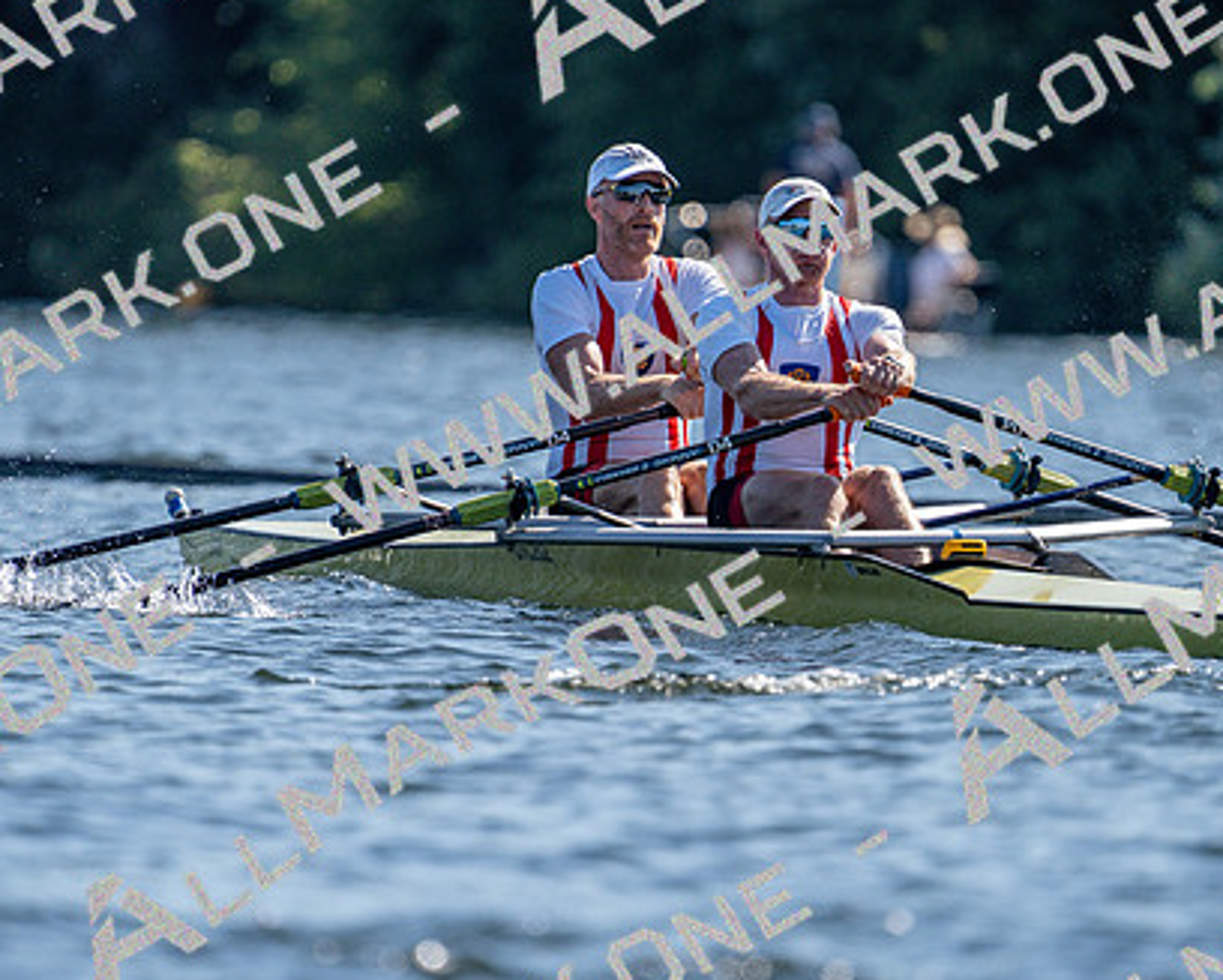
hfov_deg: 2.4
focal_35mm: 792
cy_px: 541
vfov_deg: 2.0
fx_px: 28688
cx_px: 695
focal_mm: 594
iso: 250
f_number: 6.3
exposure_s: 1/1600
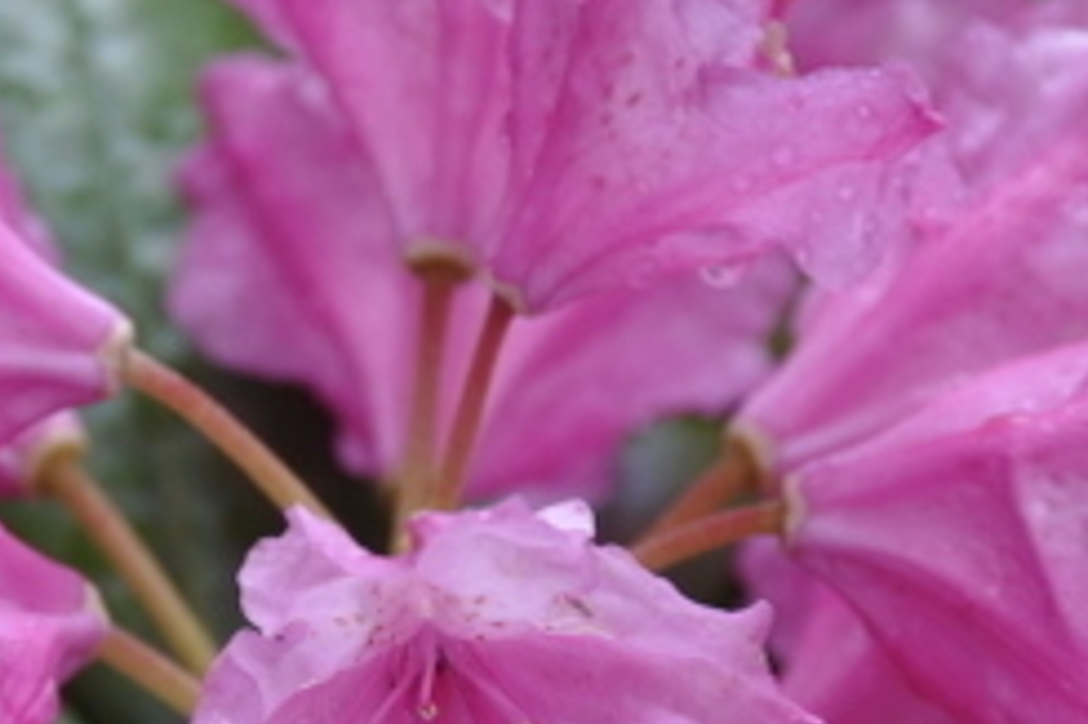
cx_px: 391
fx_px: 9181
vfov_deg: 4.5
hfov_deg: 6.8
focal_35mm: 304
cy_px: 702
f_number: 5.3
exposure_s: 1/100
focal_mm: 62
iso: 400
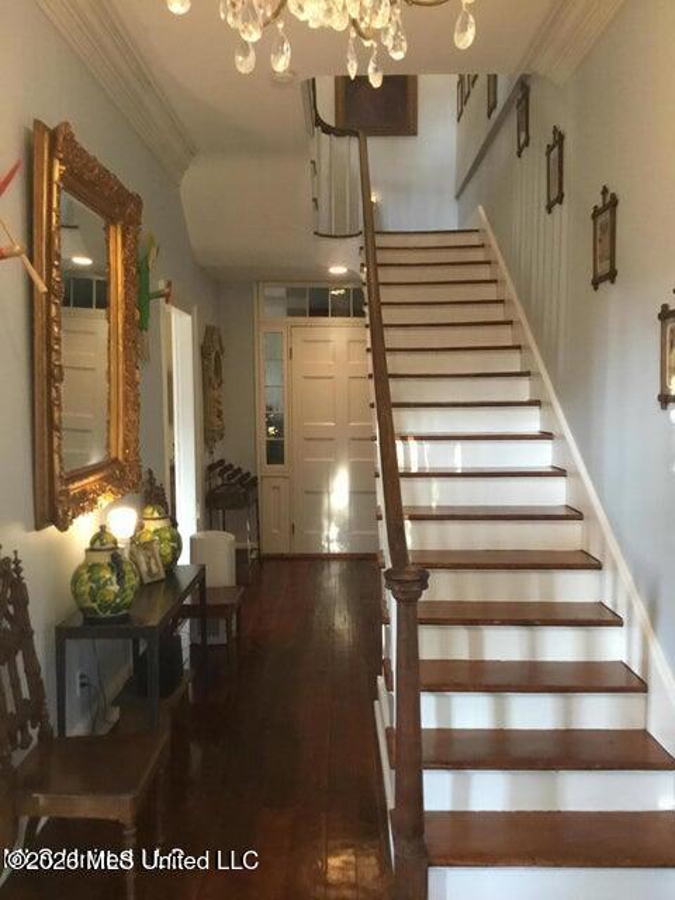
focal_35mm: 31
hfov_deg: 45.4
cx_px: 338
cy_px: 450
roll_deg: +0.4
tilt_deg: -3.2
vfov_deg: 58.4
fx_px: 806
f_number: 2.4
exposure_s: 1/30
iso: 200
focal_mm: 3.3
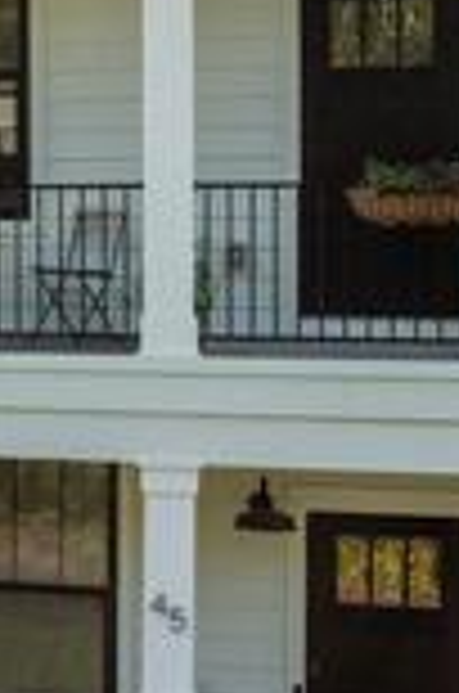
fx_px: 1998
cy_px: 216
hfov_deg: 10.7
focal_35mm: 104
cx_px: -738
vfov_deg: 19.6
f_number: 4.5
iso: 100
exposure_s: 1/60
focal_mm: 12.29
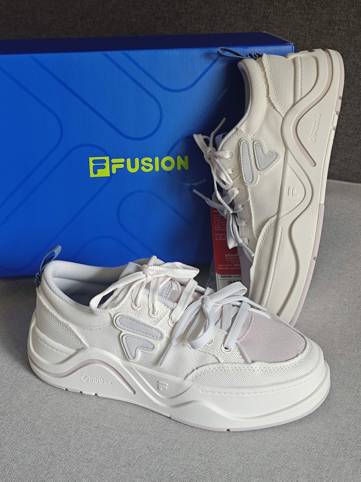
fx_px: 820
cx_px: 180
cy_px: 241
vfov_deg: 32.7
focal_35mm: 59
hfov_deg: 24.8
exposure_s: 1/100
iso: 200
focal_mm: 6.55
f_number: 1.6
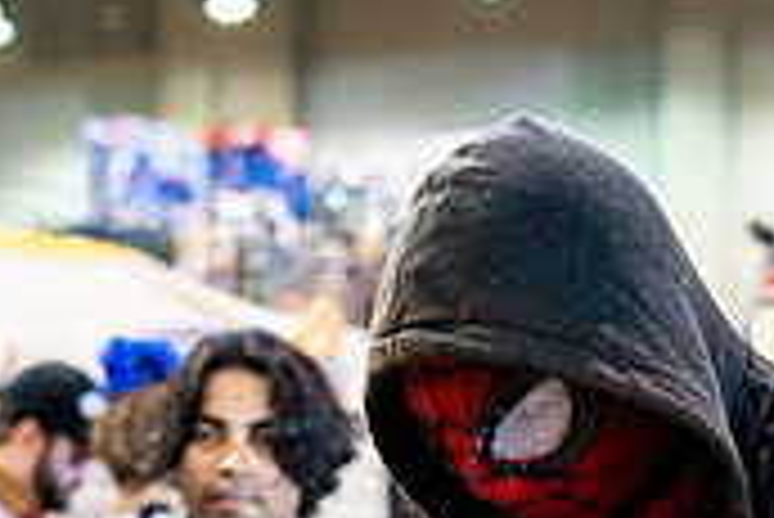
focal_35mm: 203
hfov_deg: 10.1
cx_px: 380
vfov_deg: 6.7
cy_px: 866
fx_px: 4368
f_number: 2.5
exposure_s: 1/320
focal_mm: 50
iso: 2000
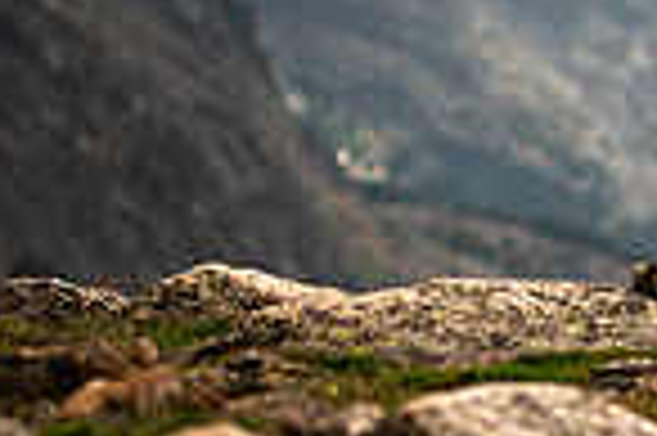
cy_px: 245
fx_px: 6162
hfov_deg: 6.1
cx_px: 850
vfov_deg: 4.1
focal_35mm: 338
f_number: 1.6
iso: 64
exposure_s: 1/3200
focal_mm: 85
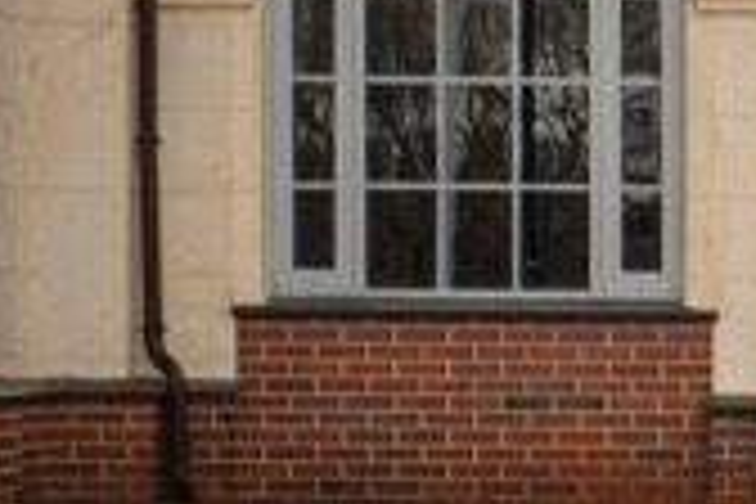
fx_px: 6719
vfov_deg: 4.3
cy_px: 632
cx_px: 2182
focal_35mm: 320
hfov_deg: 6.0
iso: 125
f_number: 4.5
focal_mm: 42
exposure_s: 1/500
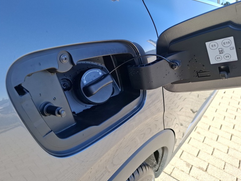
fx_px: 167
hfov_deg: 71.6
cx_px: 125
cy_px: 88
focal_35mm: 24
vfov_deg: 56.8
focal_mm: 5.54
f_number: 1.8
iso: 50
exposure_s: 1/456
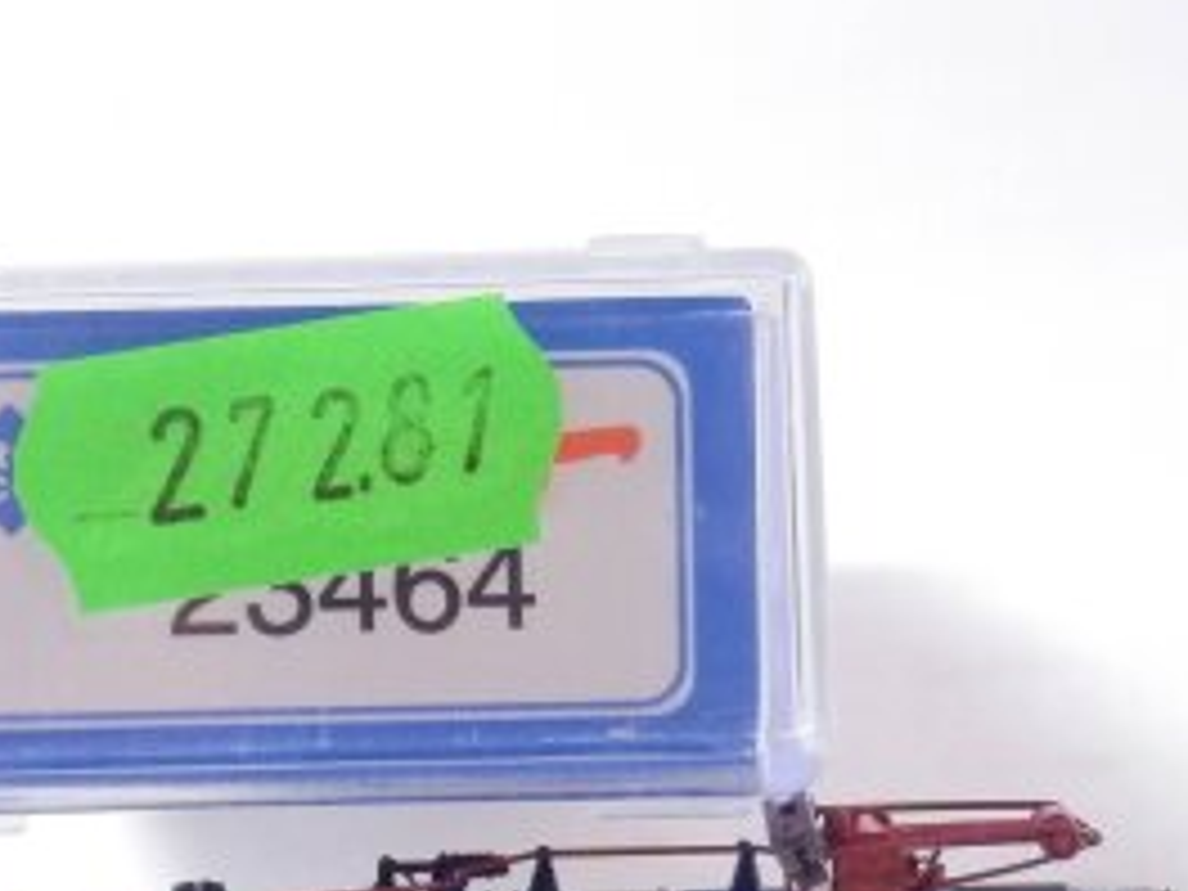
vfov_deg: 9.8
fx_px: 5148
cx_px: 284
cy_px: 963
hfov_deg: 13.1
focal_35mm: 150
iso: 1250
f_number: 4.4
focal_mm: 11.9
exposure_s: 1/160
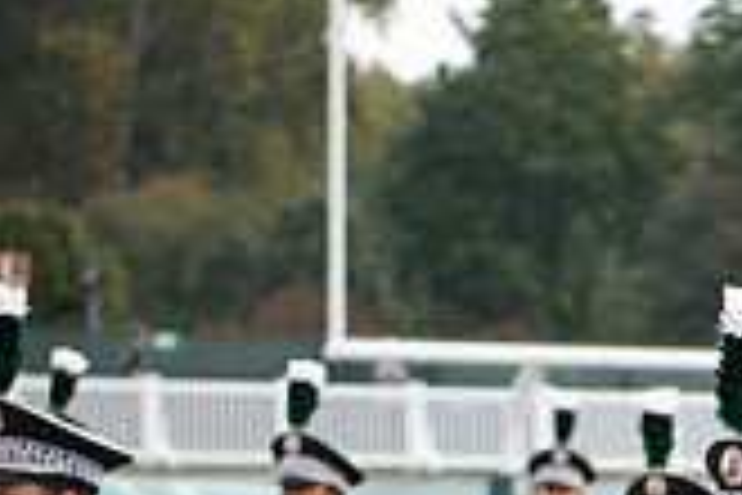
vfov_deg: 5.5
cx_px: 796
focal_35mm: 246
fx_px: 5070
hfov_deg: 8.3
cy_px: 853
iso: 400
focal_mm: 70
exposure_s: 1/2000
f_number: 2.8
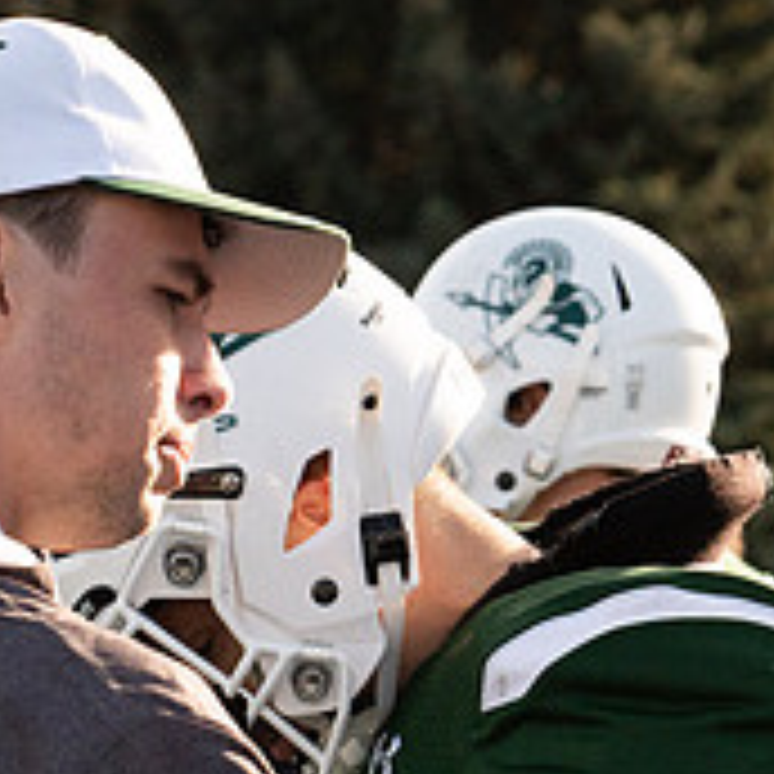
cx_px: 856
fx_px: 8980
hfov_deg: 4.9
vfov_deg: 4.9
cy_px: 442
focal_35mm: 355
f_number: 6.3
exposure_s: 1/3200
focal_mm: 120
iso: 1600
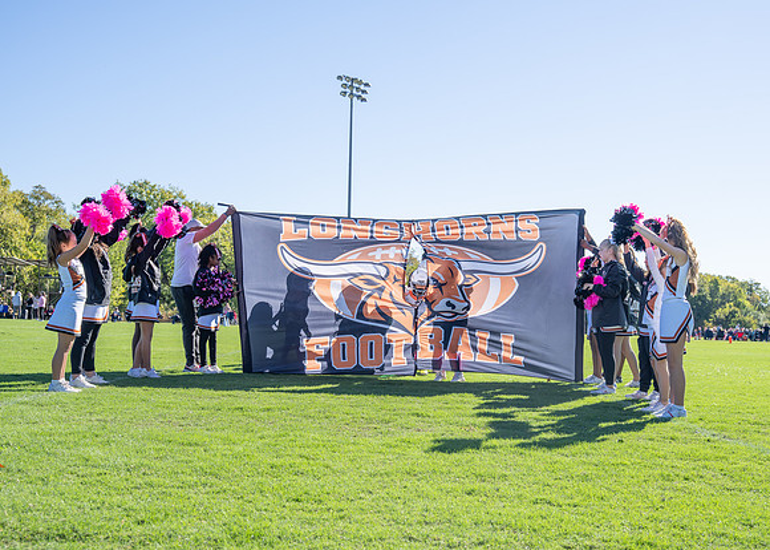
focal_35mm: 39
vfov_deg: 35.5
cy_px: 304
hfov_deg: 48.2
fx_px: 859
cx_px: 424
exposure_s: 1/2500
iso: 250
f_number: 4
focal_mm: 28
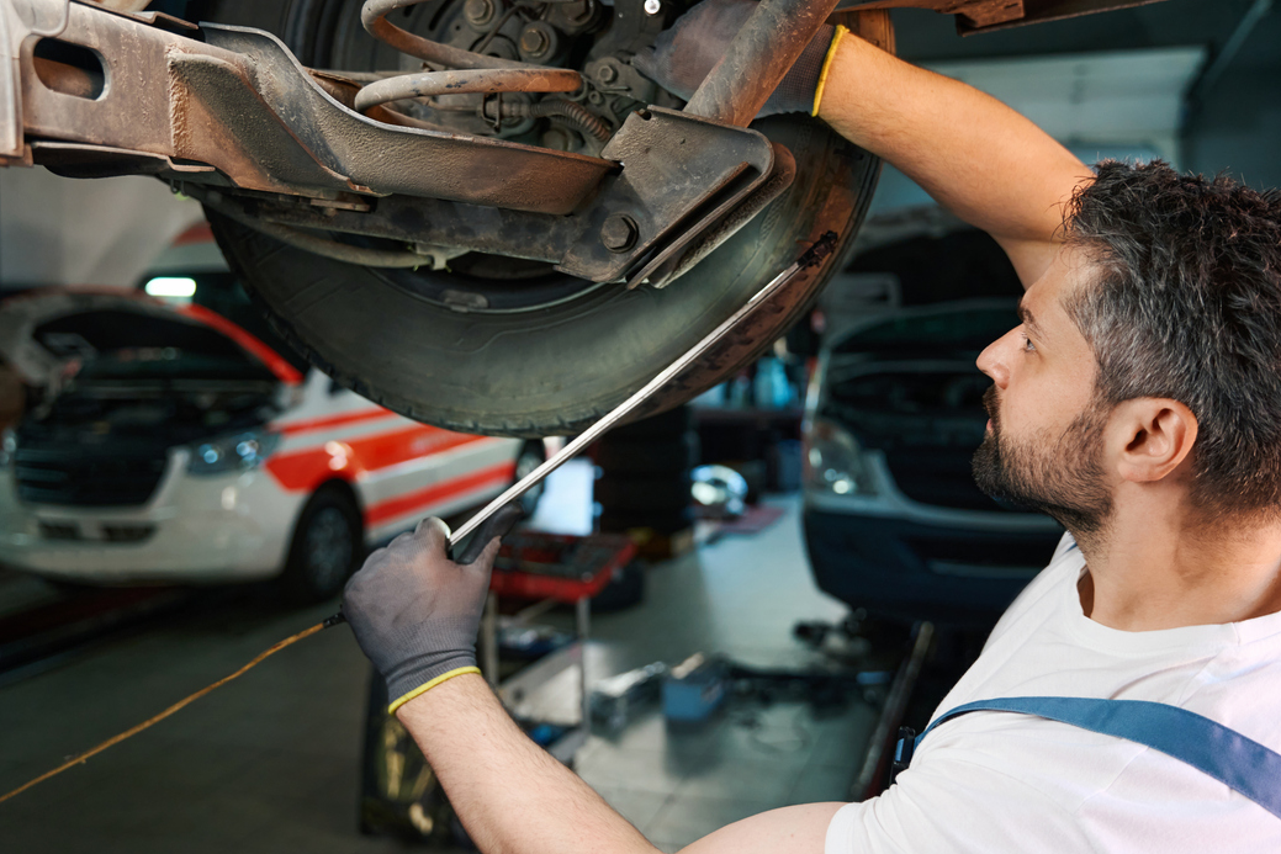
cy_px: 371
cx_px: 649
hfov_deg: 53.6
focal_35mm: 36
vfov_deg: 37.2
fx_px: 1267
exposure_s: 1/250
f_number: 2.8
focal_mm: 29.5
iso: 640
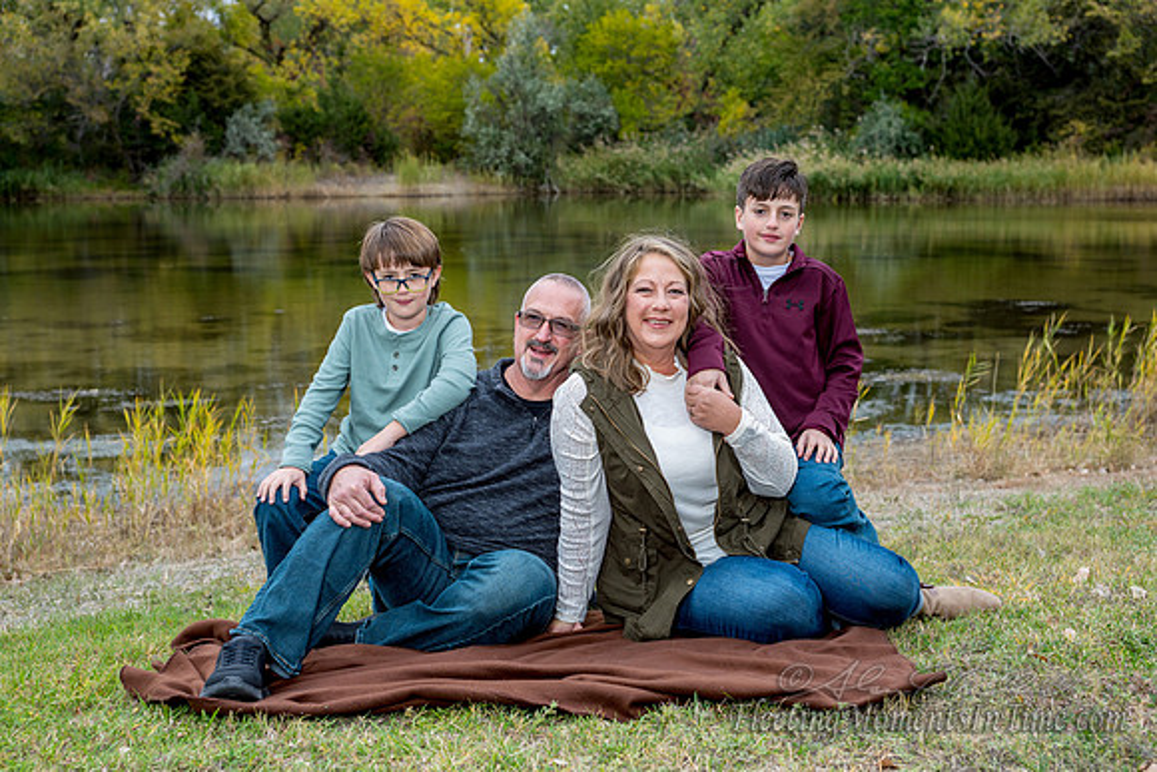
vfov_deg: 29.9
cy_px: 386
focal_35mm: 45
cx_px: 578
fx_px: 1447
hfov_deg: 43.6
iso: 160
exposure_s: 1/125
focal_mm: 45
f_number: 4
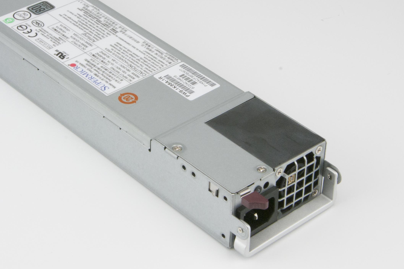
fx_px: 1234
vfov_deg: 12.4
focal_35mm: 110
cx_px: 171
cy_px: 93
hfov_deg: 18.6
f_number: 22
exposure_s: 1/30
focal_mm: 40
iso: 400
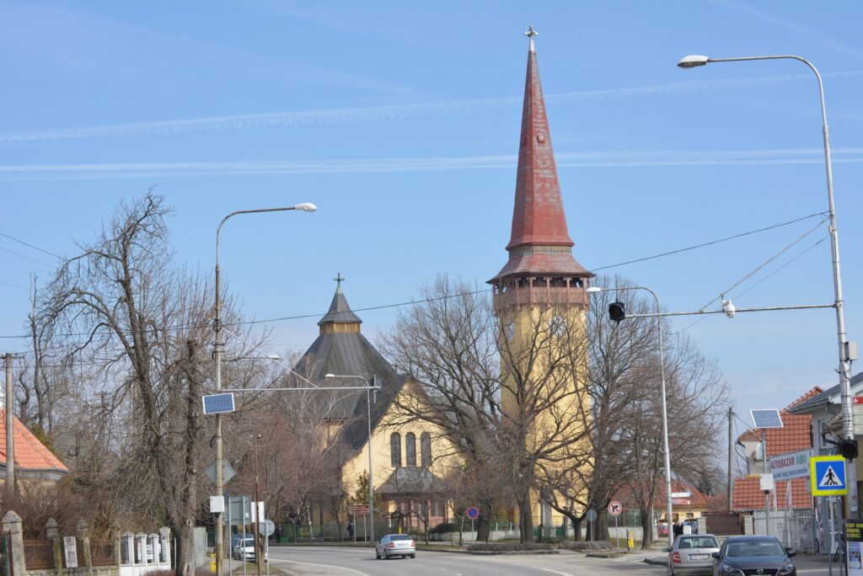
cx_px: 432
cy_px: 288
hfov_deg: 24.6
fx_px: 1979
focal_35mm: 82
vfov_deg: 16.6
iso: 200
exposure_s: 1/400
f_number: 10
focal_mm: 55
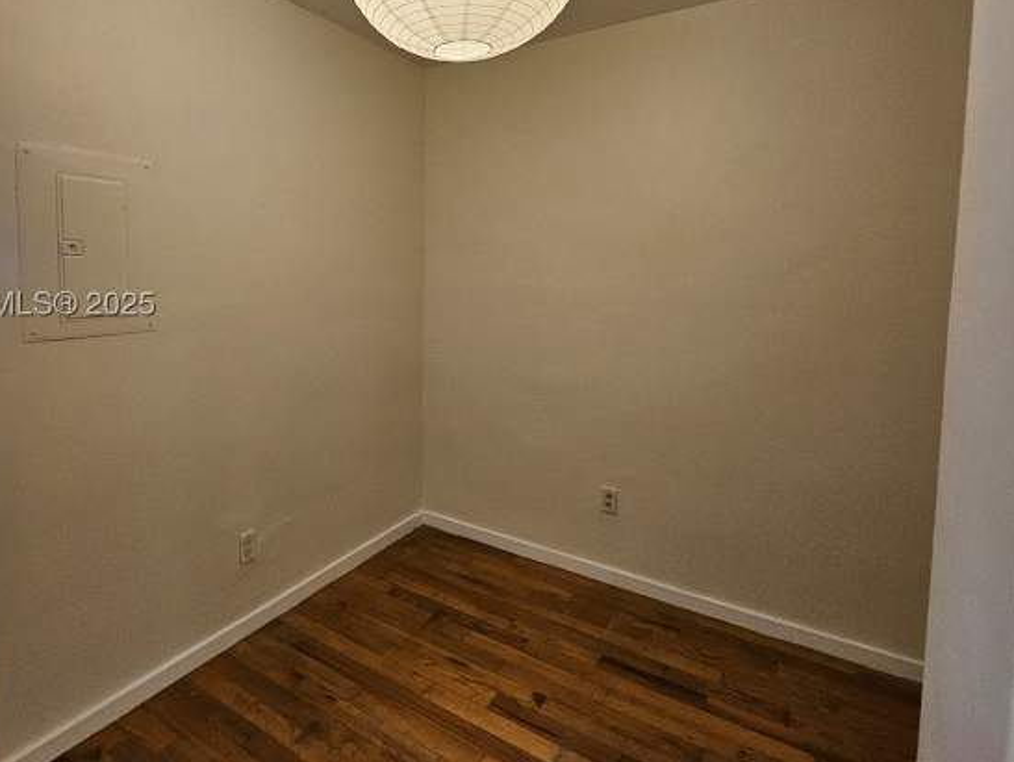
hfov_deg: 84.0
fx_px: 557
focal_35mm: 19
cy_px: 310
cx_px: 428
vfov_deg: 68.2
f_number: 2.2
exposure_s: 1/60
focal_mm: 1.74
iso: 200
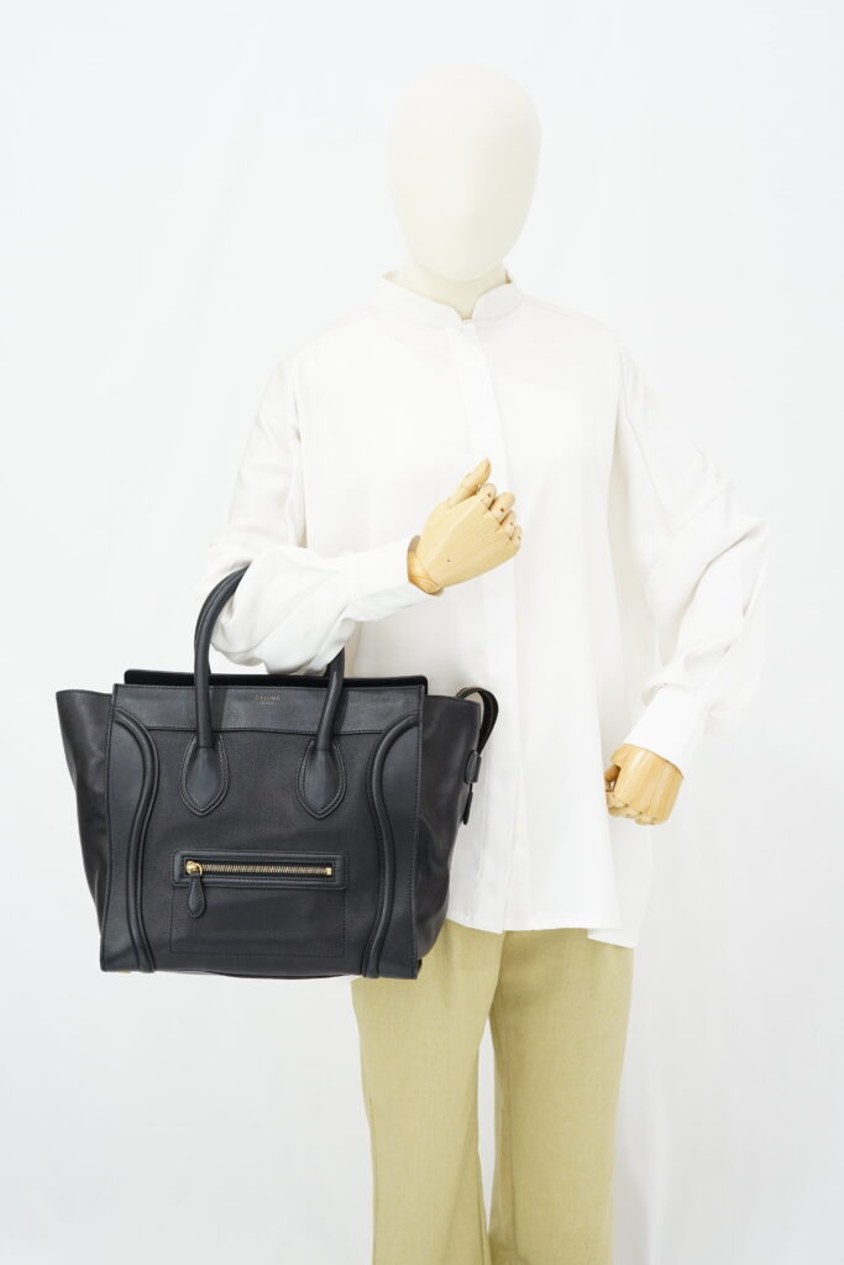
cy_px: 632
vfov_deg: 39.6
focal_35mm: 50
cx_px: 422
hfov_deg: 27.0
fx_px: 1758
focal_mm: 50
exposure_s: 1/8
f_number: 6.3
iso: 640
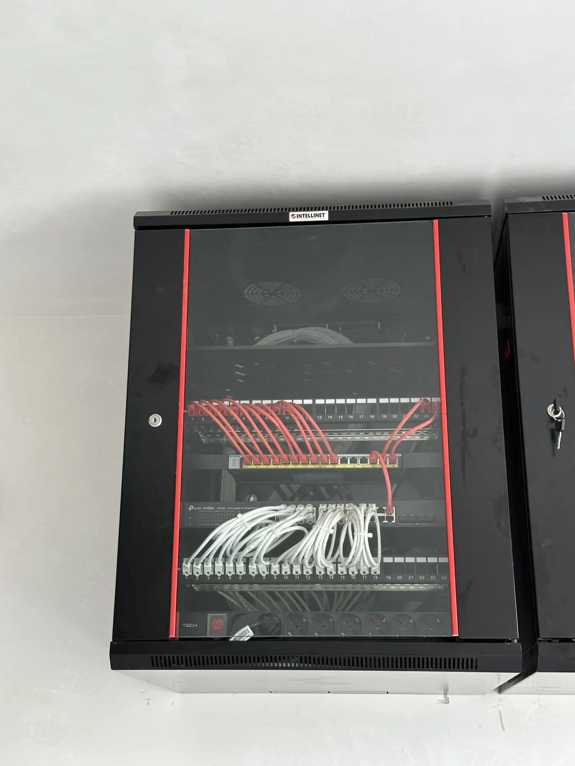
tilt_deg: +21.4
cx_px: 288
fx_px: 1063
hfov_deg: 30.3
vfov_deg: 39.7
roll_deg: +1.8
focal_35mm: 48
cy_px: 383
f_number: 1.78
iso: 80
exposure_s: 1/61
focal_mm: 6.86
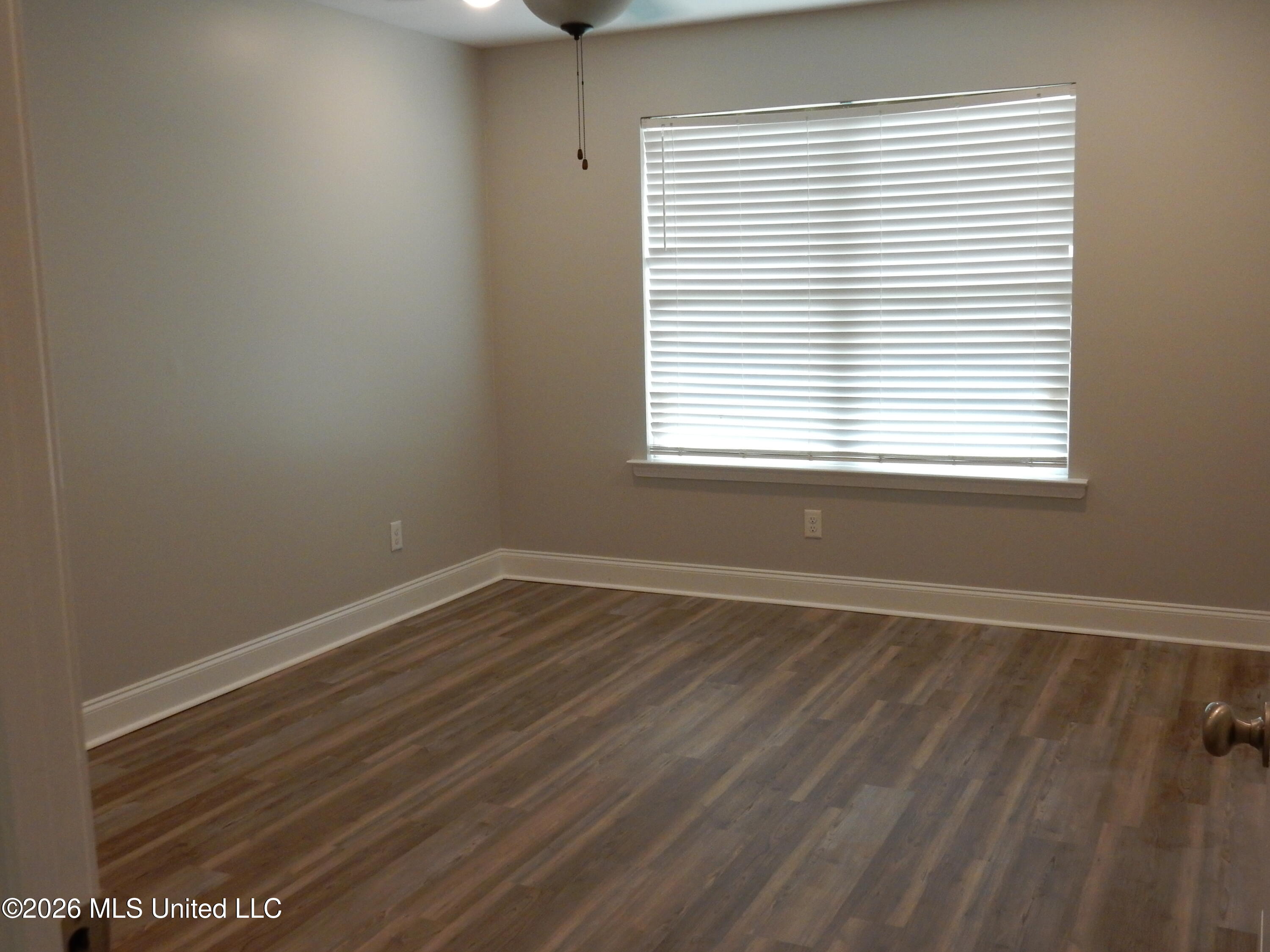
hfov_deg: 51.4
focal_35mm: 36
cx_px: 635
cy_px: 476
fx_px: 1321
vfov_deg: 39.7
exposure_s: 1/60
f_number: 4
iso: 400
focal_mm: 6.4
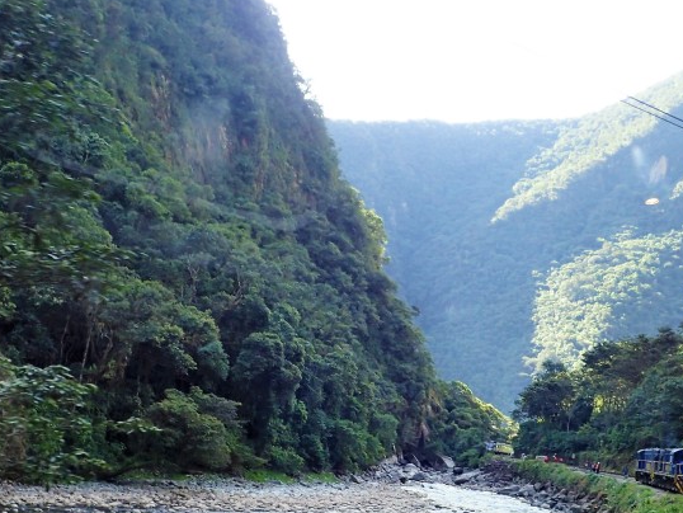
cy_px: 335
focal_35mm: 39
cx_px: 481
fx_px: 770
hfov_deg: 46.7
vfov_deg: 36.5
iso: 100
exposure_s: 1/80
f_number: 2.8
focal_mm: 4.5
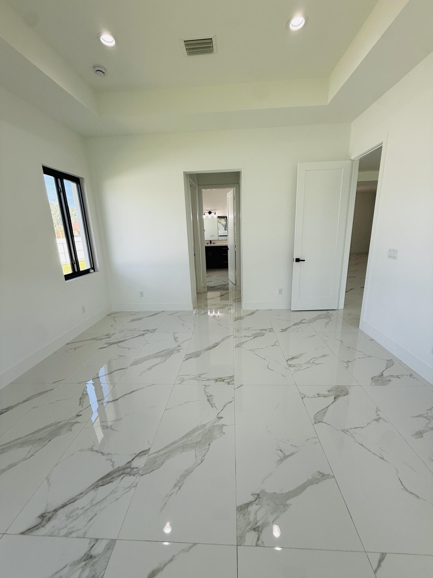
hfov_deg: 85.7
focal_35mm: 14
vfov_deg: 102.1
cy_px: 289
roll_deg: +1.7
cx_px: 216
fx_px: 233
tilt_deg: -14.2
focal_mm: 2.22
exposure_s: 1/151
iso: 50
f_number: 2.2
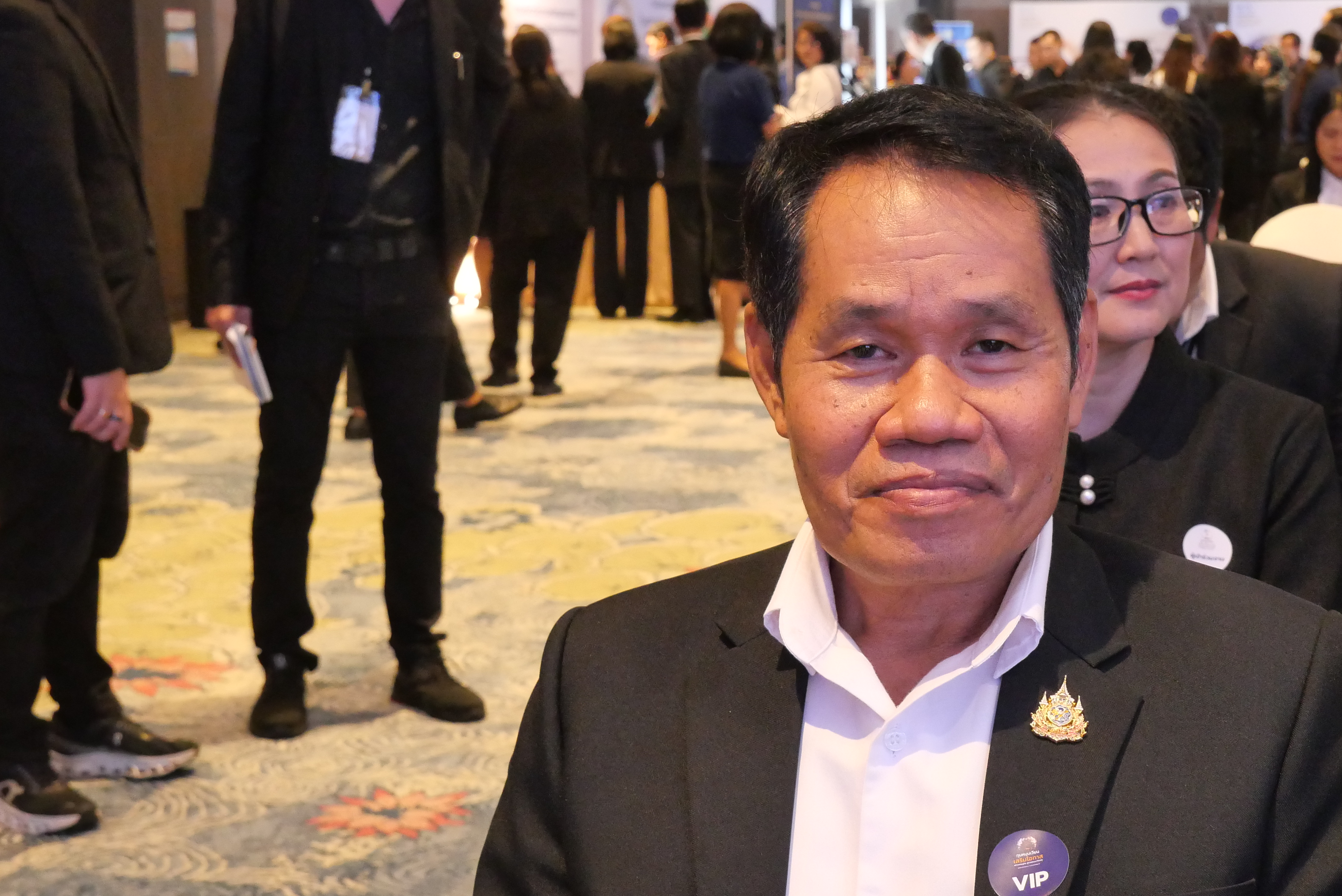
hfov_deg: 31.7
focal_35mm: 63
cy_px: 567
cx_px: 829
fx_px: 2350
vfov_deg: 21.5
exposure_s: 1/40
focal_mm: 23
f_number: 5.6
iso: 3200
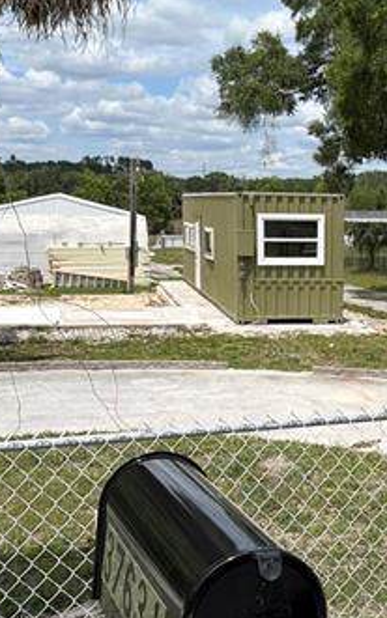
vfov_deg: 34.5
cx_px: 361
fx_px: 995
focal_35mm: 59
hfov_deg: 21.4
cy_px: 355
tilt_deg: -10.3
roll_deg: -1.7
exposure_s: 1/9091
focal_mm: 6.76
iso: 80
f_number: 1.78
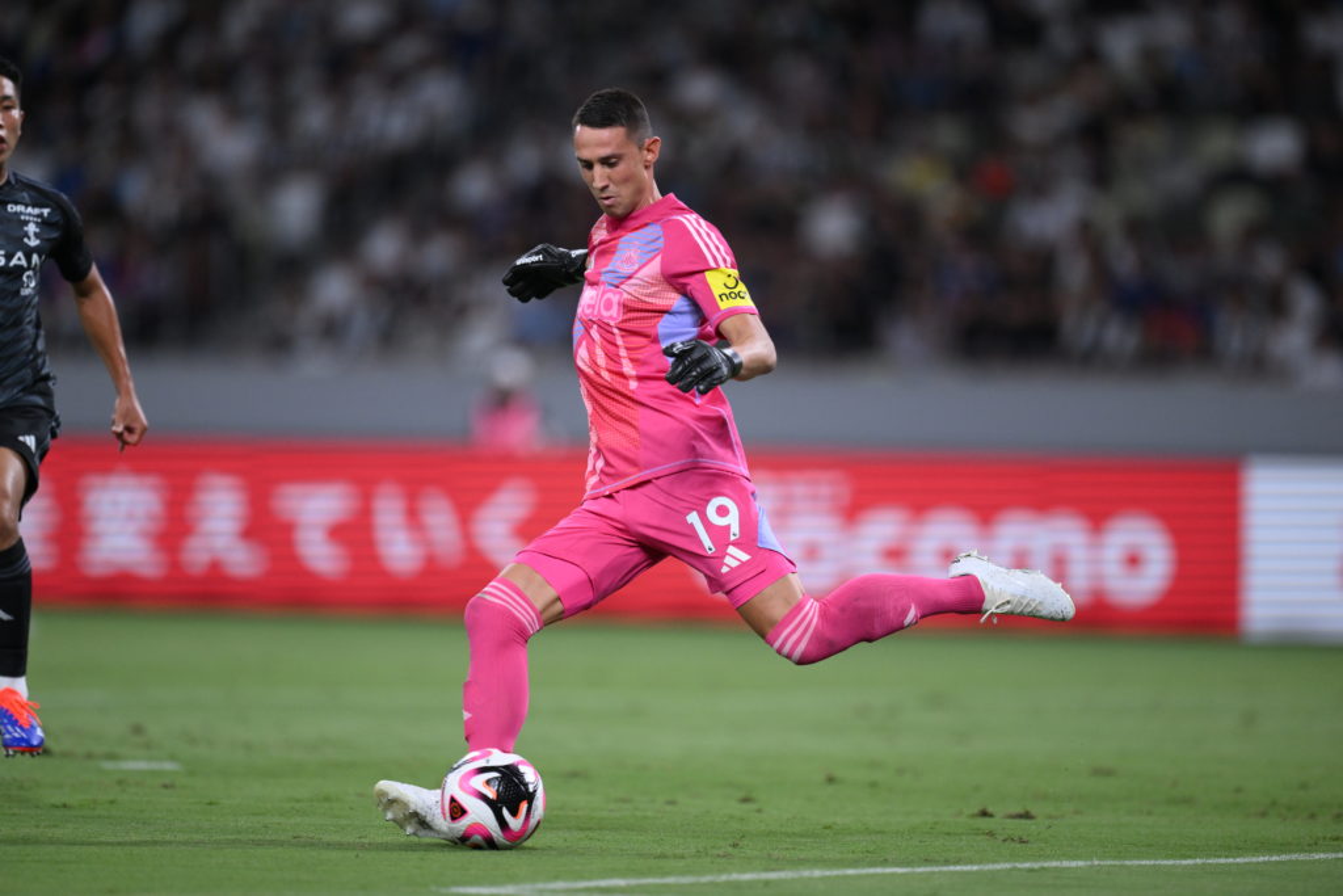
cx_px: 672
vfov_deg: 3.4
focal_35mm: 400
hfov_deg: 5.2
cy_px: 448
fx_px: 14923
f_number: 2.8
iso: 2000
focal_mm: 400
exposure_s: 1/2000
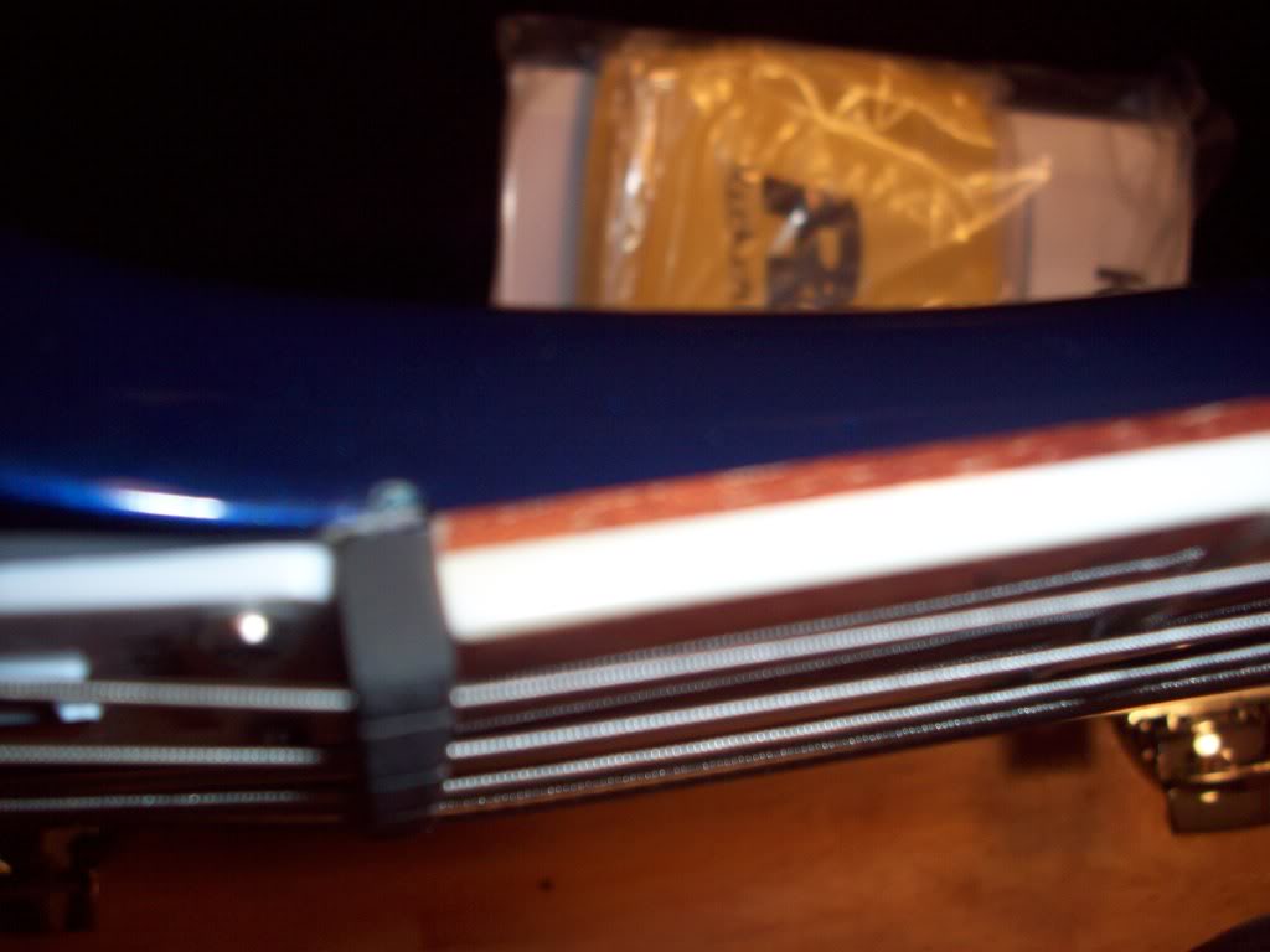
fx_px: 1357
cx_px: 635
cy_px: 476
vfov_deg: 38.7
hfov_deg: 50.1
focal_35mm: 37
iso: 80
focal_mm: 6.2
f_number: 2.8
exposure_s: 1/45
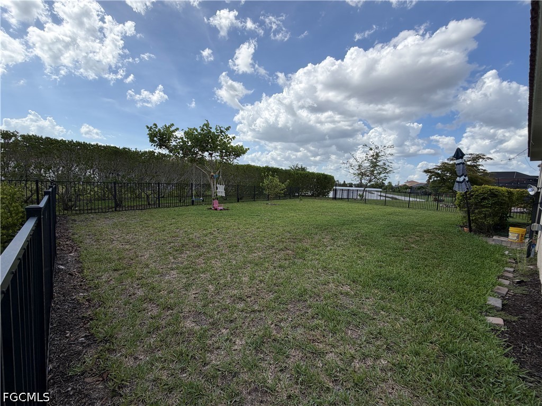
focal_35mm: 14
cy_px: 203
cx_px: 271
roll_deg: -2.3
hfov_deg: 102.1
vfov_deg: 85.7
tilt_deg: -5.8
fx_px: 219
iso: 20
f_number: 2.2
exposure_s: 1/888
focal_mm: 2.22
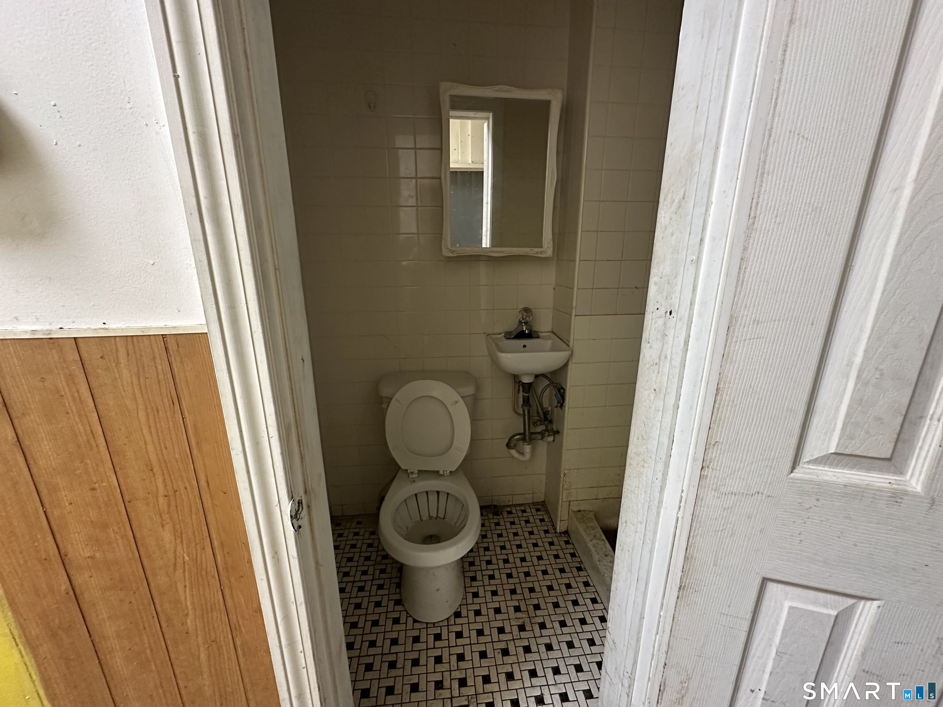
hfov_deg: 102.1
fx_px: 381
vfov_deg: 85.7
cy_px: 354
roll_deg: +0.4
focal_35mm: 14
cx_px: 472
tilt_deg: -15.3
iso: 500
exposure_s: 1/60
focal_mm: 2.22
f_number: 2.2
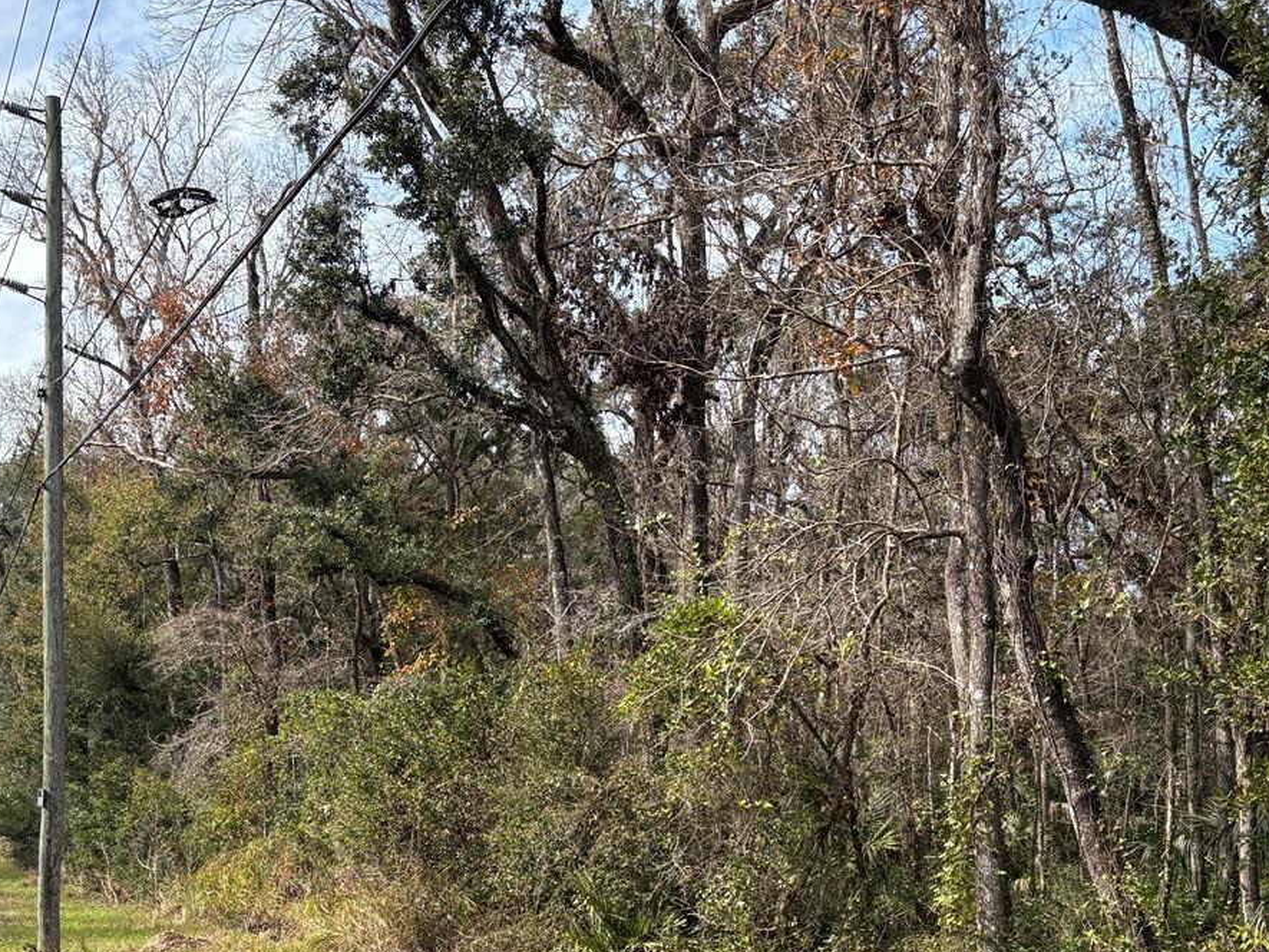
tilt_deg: -1.8
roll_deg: -1.6
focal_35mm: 47
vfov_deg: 29.9
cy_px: 810
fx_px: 1723
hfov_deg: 39.9
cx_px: 413
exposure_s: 1/1667
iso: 64
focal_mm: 5.96
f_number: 1.6
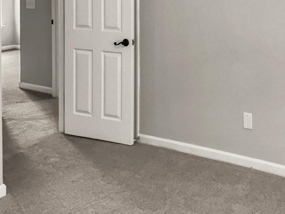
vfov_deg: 26.2
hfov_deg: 33.9
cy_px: 49
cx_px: 226
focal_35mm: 55
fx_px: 453
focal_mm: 3
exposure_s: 1/60
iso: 100
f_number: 1.8
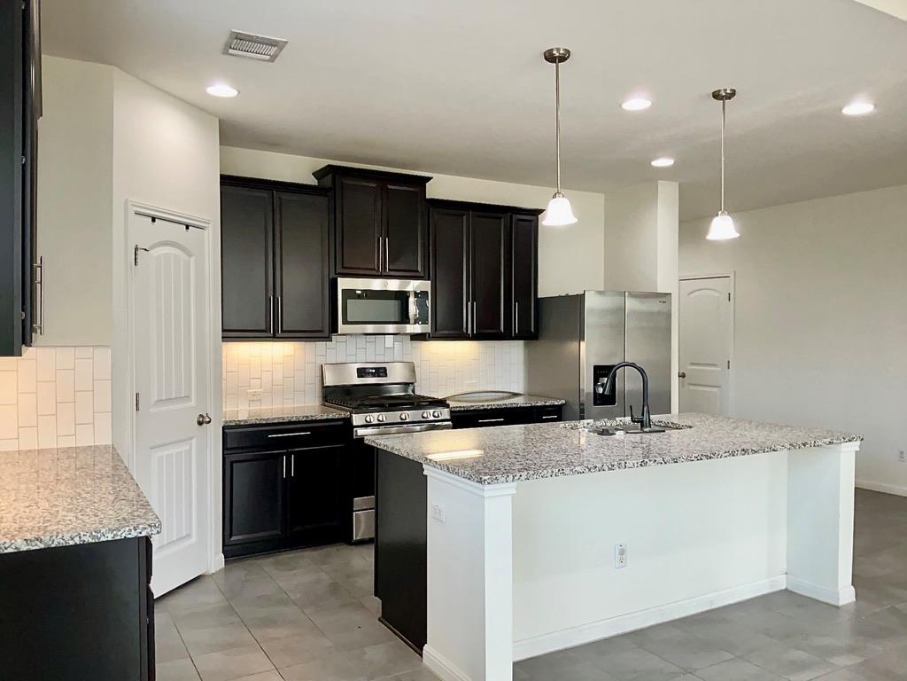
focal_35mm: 27
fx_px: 707
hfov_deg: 65.3
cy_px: 340
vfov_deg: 51.4
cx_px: 454
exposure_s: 1/100
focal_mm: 3
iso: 100
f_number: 1.8
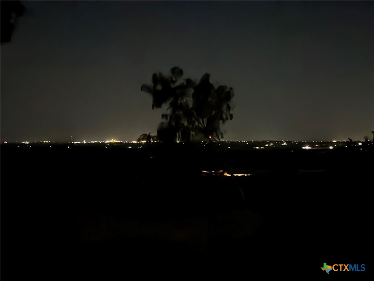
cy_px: 140
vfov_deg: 30.3
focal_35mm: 48
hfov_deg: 39.7
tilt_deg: -0.1
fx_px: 519
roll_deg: -0.2
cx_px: 187
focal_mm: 6.86
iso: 10000
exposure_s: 1/15
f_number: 1.78
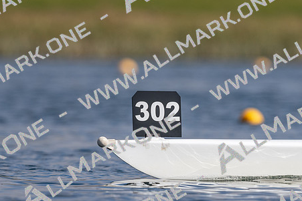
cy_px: 111
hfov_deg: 1.8
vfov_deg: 1.2
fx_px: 9717
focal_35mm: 1158
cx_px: 161
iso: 250
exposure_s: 1/2000
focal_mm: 600
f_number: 5.6
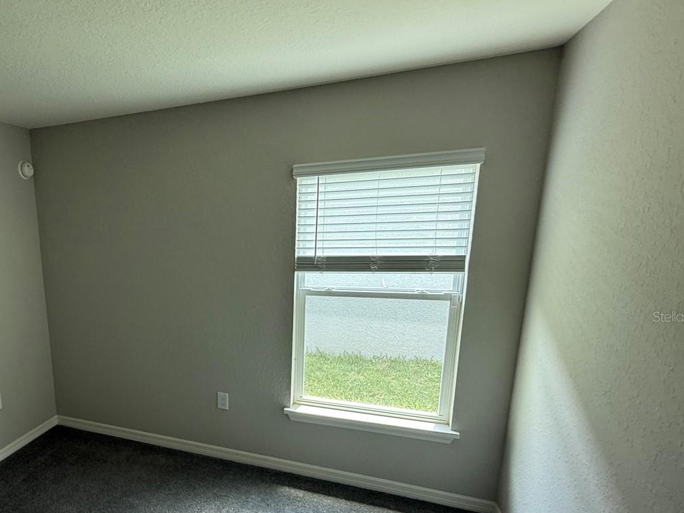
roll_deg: +1.8
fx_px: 435
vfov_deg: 60.4
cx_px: 179
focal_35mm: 22
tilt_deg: -11.3
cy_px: 316
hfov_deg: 71.6
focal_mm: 2.22
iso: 125
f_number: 2.2
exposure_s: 1/120
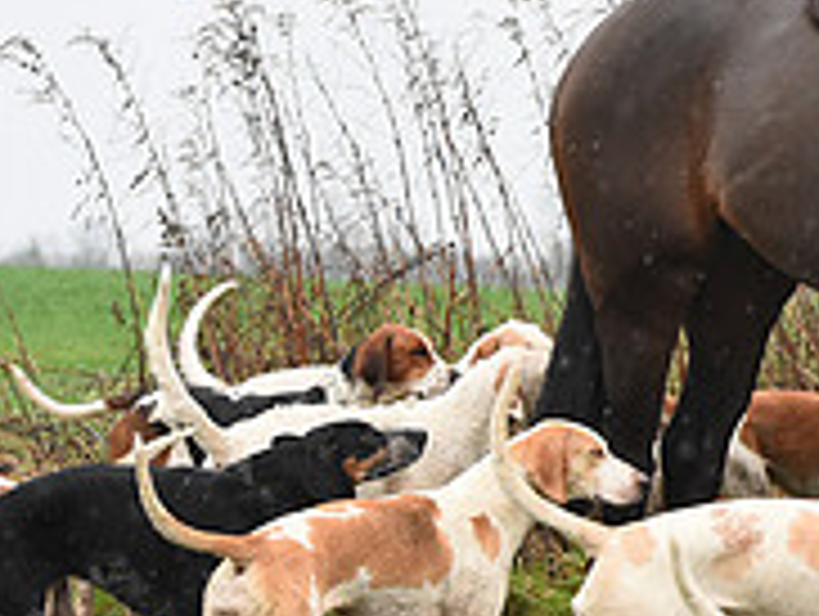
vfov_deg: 5.7
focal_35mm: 263
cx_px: 1260
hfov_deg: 7.4
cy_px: 243
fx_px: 6231
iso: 4000
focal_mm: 86
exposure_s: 1/800
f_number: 4.5
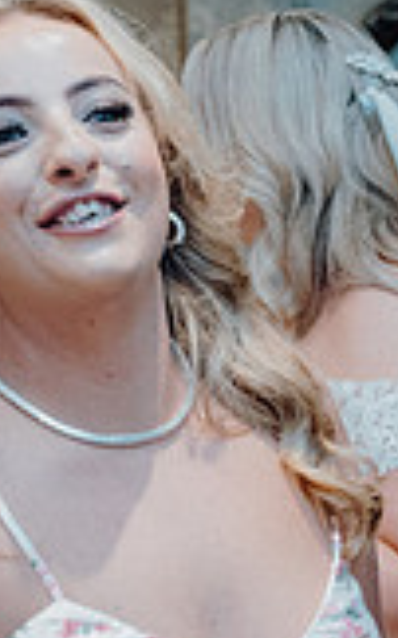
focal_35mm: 128
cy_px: 612
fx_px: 2225
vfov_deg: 16.1
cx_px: 418
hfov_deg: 10.1
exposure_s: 1/160
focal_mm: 35
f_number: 3.5
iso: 2500
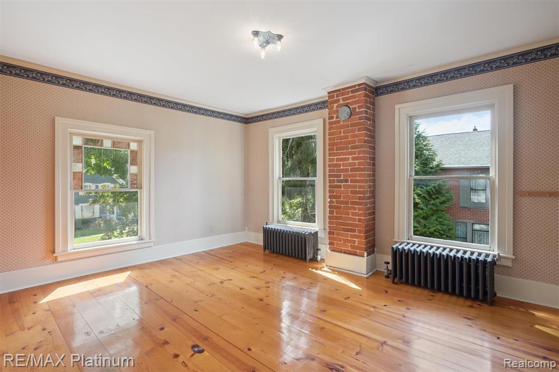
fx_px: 264
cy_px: 186
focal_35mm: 17
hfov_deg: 93.3
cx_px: 280
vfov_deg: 70.3
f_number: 9
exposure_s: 1/20
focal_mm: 17
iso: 400
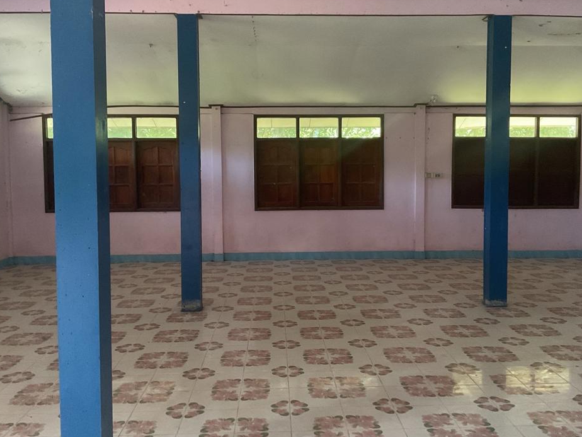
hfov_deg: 51.3
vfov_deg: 39.6
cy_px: 201
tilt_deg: -3.0
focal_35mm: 36
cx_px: 303
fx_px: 605
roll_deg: +1.3
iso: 320
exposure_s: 1/30
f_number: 1.8
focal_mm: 3
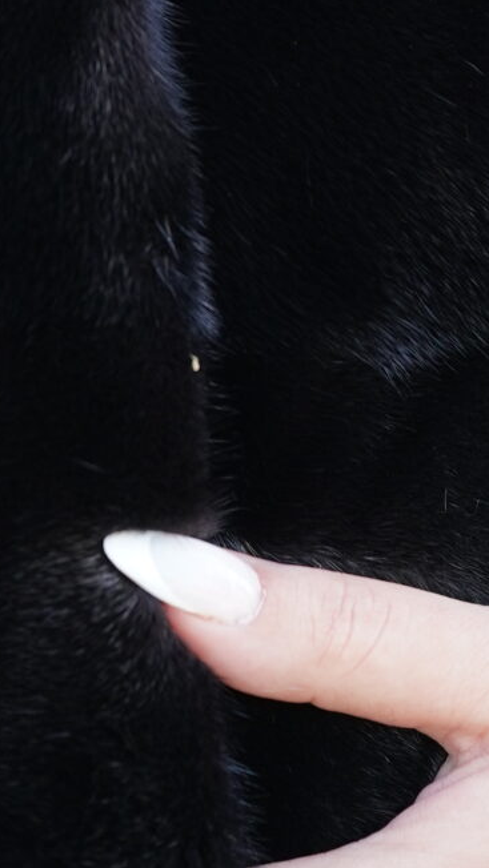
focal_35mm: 769
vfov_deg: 2.8
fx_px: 17717
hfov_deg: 1.6
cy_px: -184
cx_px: -66
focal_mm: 187
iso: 250
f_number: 2.8
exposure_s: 1/250
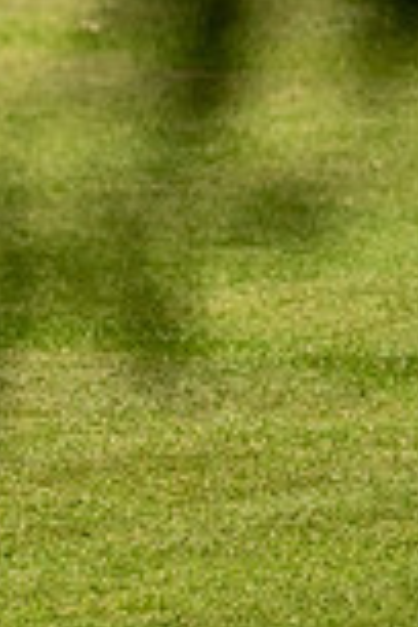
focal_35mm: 1700
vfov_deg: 1.2
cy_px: -111
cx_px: -672
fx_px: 29606
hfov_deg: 0.8
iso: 500
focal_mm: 300
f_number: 4
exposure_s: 1/3200
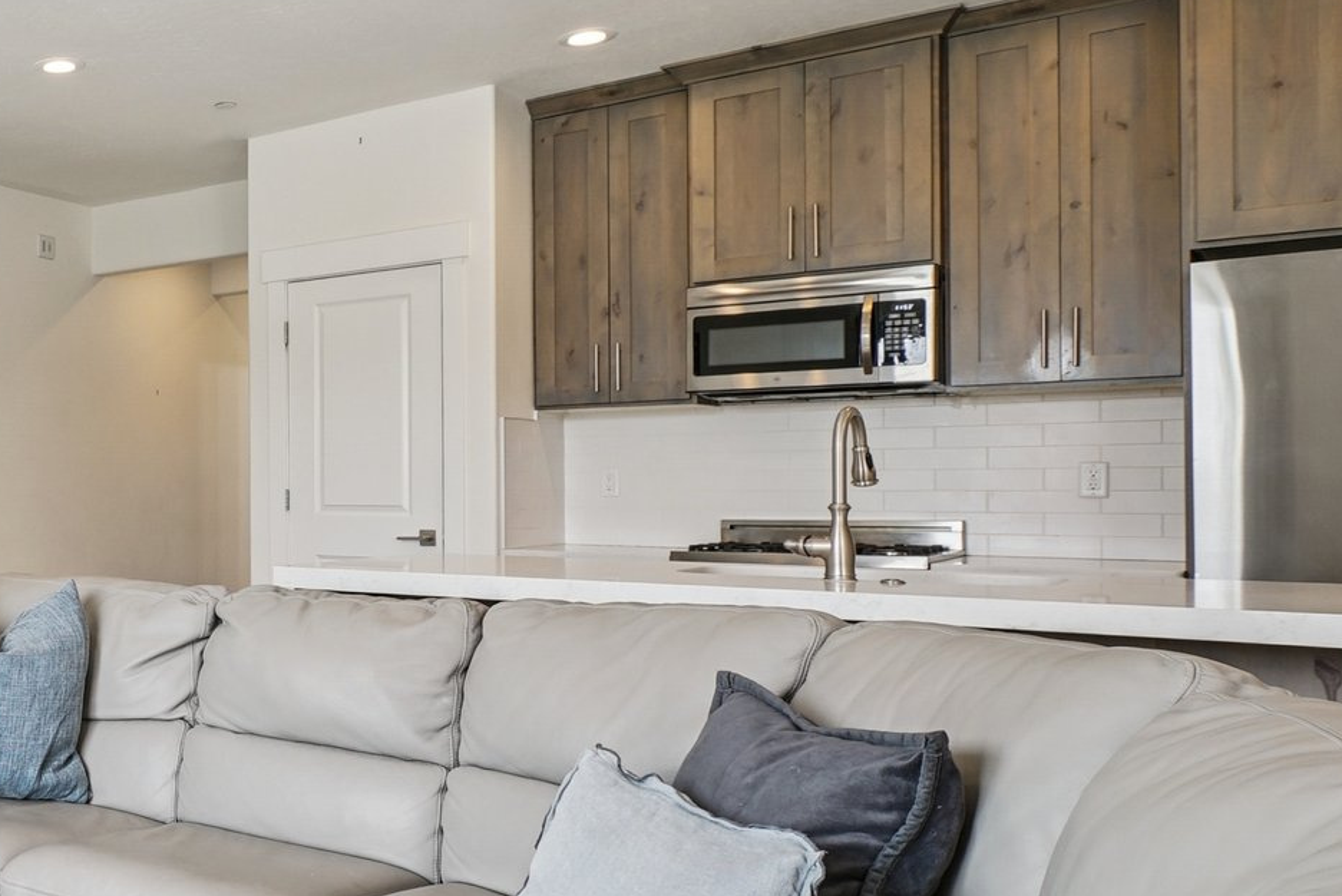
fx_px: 1305
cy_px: 505
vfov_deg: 37.8
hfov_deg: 43.7
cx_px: -90
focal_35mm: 35
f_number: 8
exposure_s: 1/60
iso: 400
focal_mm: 16
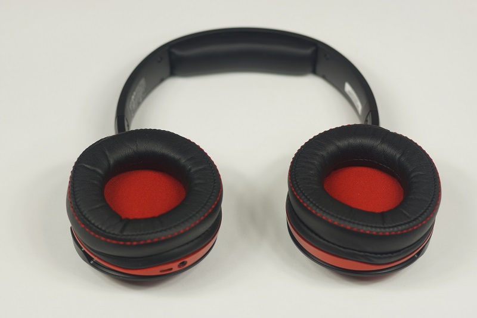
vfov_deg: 18.2
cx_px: 238
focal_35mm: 75
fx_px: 993
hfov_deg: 27.0
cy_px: 159
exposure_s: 1/160
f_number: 2.8
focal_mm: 50
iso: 100
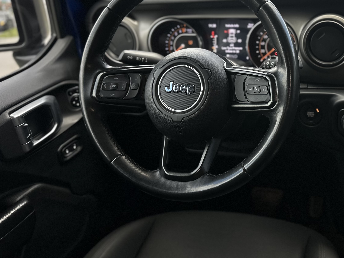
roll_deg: +1.6
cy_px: 96
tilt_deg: -21.8
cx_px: 272
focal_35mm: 43
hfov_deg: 42.1
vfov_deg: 33.4
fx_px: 427
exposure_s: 1/121
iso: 64
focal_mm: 6.86
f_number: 1.78
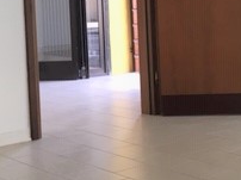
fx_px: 640
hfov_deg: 21.0
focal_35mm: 92
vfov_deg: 15.8
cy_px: 20
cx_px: 37
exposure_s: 1/33
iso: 25
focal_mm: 4.15
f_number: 2.2
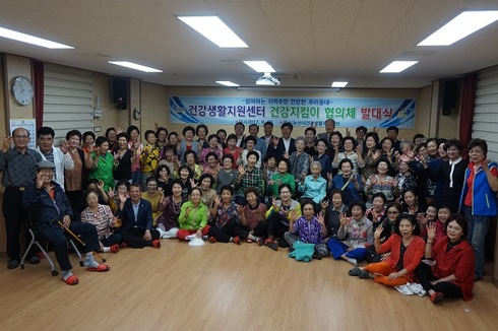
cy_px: 166
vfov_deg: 43.6
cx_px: 249
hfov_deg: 62.0
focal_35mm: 30
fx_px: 415
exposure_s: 1/160
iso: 640
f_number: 4
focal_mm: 20
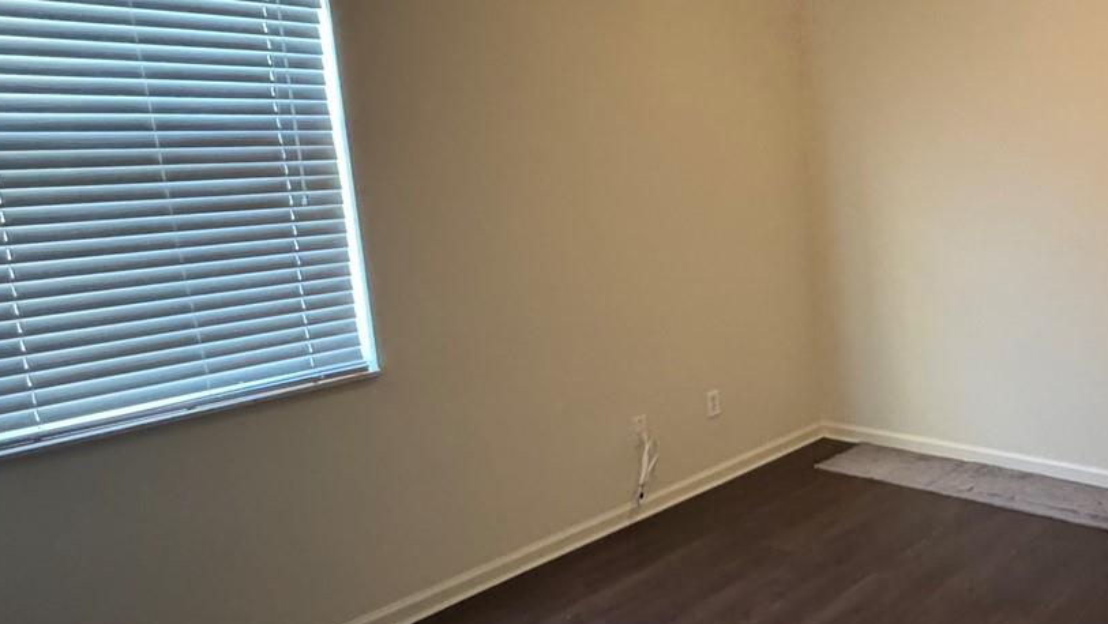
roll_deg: +2.5
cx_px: 921
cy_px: 283
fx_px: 882
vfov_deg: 39.0
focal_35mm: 30
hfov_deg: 58.2
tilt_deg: -9.8
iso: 1000
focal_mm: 2.22
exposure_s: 1/40
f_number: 2.2
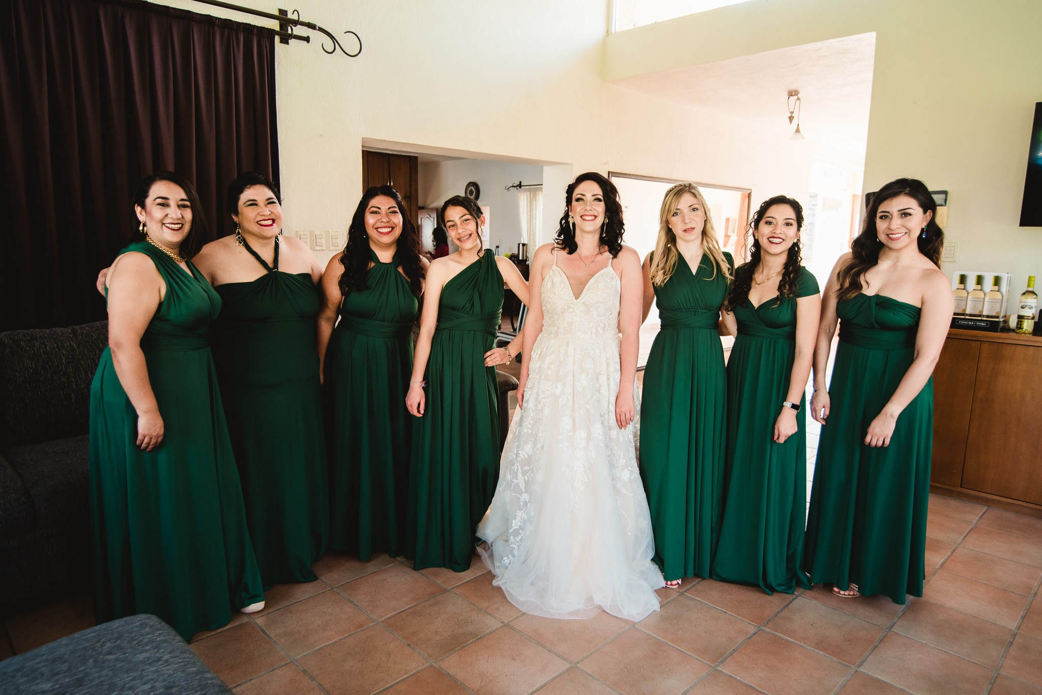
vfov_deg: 55.1
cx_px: 521
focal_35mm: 23
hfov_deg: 76.1
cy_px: 348
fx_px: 666
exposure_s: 1/200
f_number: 3.2
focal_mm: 23
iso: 400
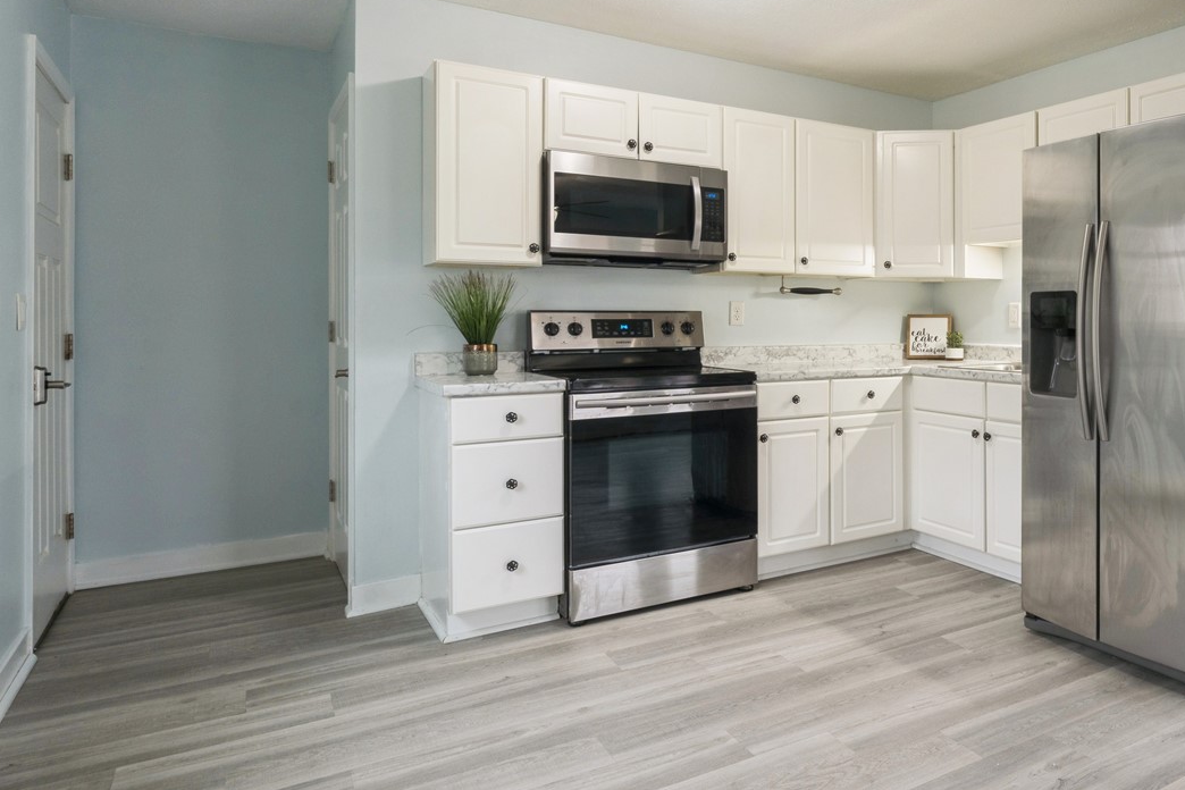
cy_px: 307
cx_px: 945
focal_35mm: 26
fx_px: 856
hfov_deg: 63.5
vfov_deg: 49.2
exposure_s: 1/4
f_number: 10
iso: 400
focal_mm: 16
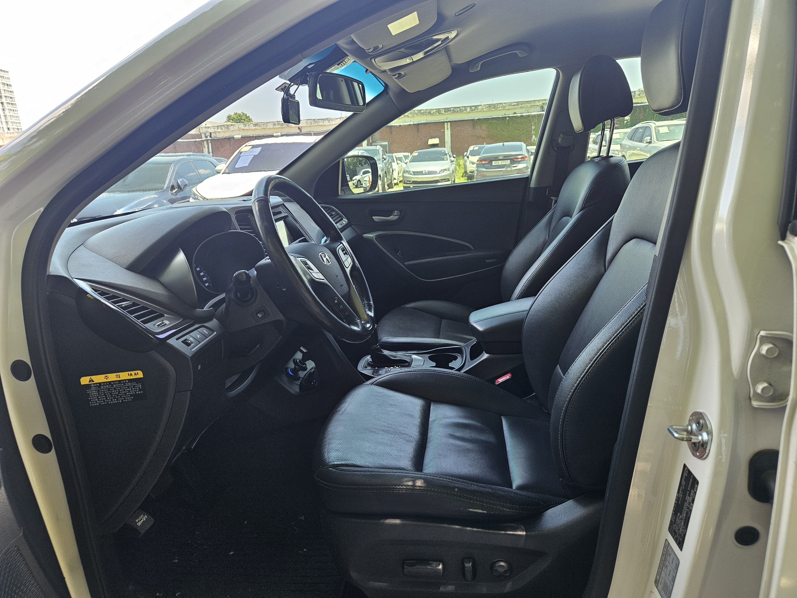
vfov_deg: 58.9
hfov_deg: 73.9
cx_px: 398
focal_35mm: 23
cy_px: 299
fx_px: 530
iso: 64
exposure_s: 1/72.1
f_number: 1.8
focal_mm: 5.4
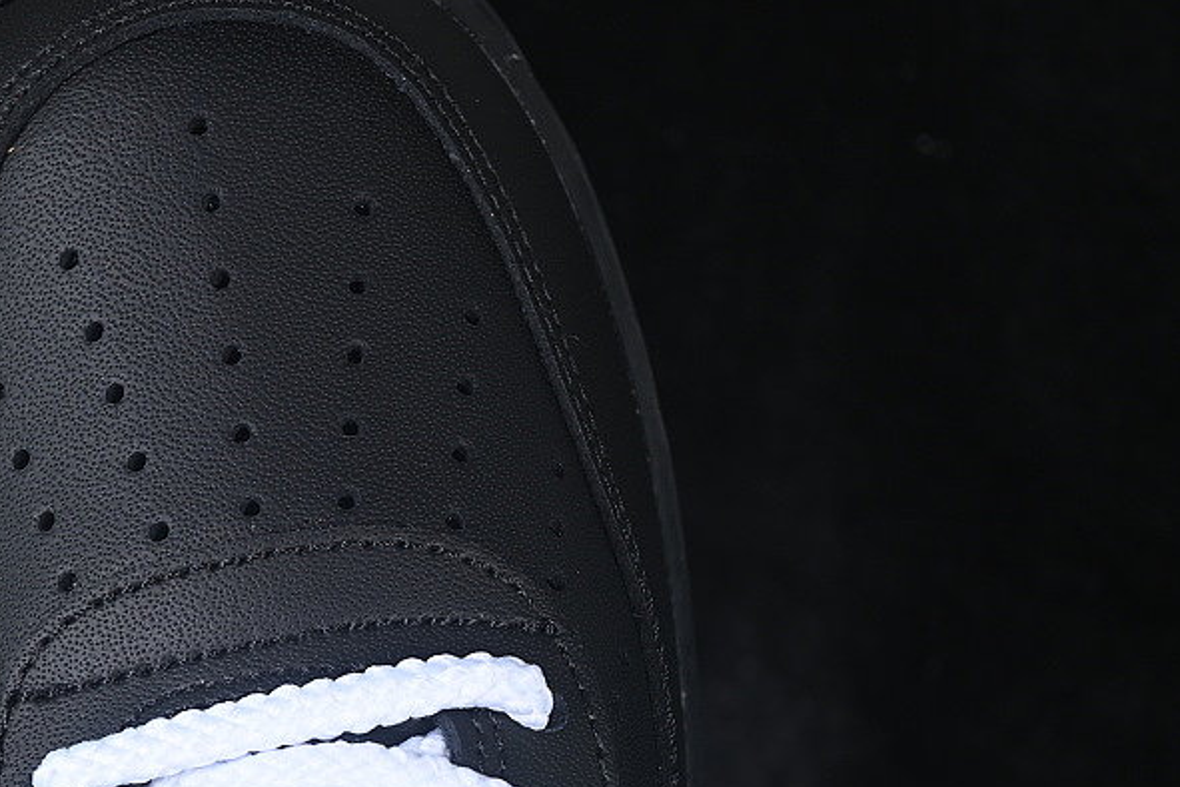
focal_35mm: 137
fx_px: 4490
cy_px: 573
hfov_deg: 14.9
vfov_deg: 10.0
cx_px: 238
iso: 160
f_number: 6.3
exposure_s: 1/50
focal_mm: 50
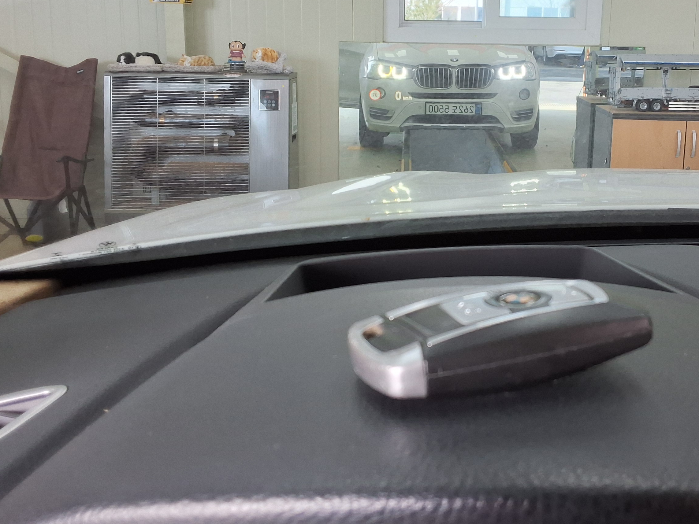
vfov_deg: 35.5
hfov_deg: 46.3
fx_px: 808
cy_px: 164
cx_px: 449
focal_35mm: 40
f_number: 1.9
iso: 64
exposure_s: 1/120
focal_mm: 2.91
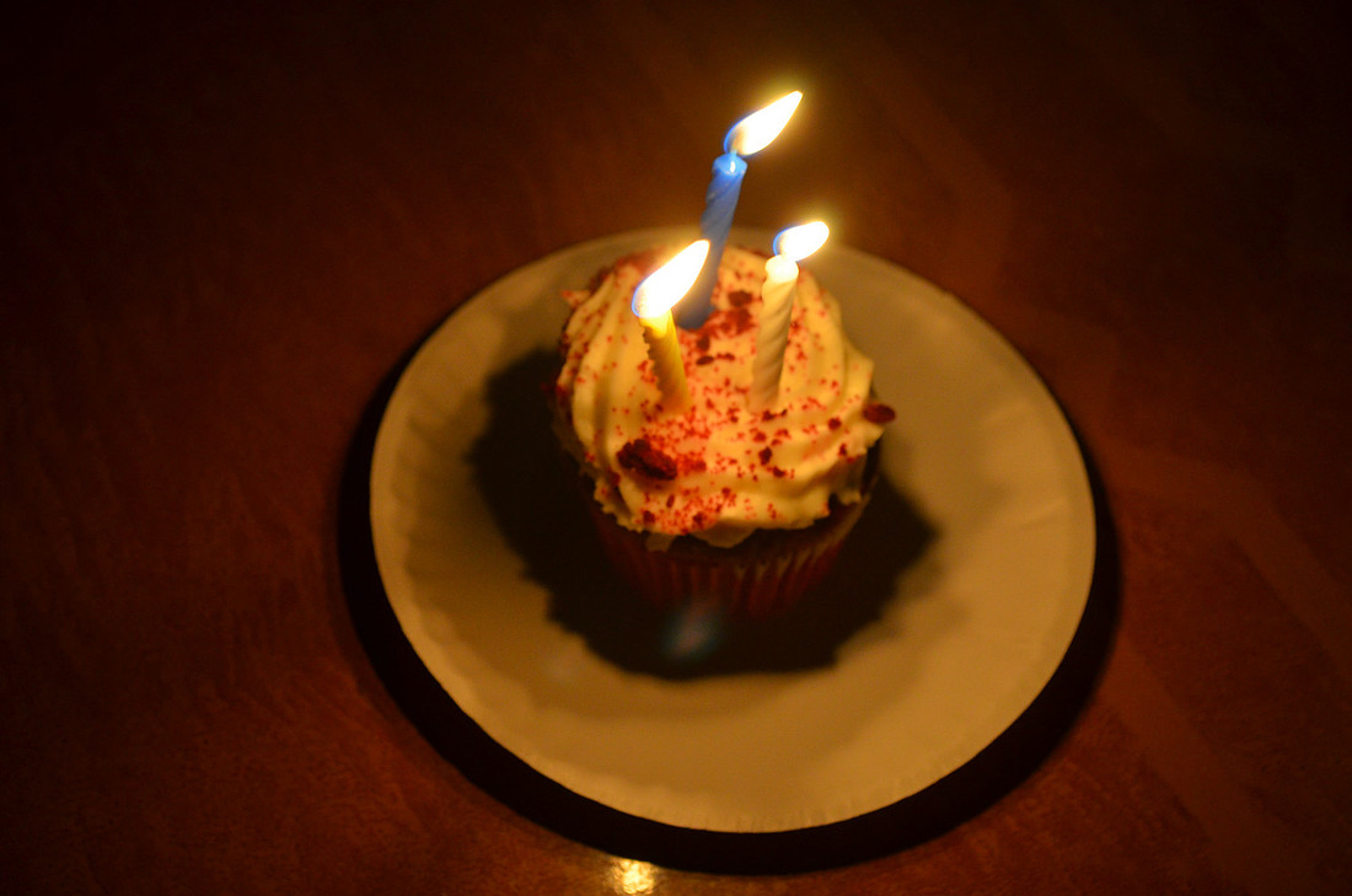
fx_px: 2249
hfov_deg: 33.5
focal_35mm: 60
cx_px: 676
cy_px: 448
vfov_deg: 22.5
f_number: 5.3
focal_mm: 40
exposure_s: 1/50
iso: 1000
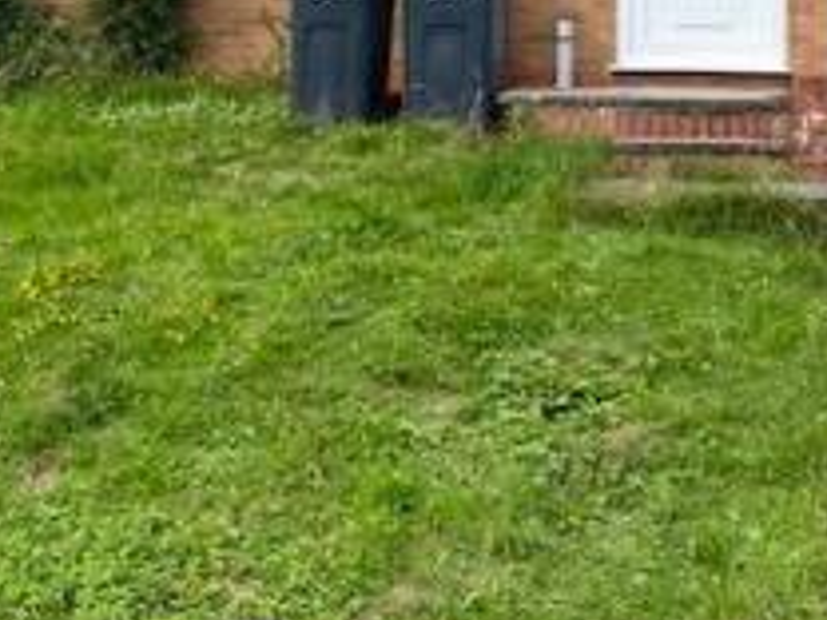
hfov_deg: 26.2
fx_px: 1744
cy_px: -105
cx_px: 662
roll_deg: -1.0
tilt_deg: +5.9
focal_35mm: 73
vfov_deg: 19.1
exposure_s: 1/1316
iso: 32
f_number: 1.8
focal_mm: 4.25
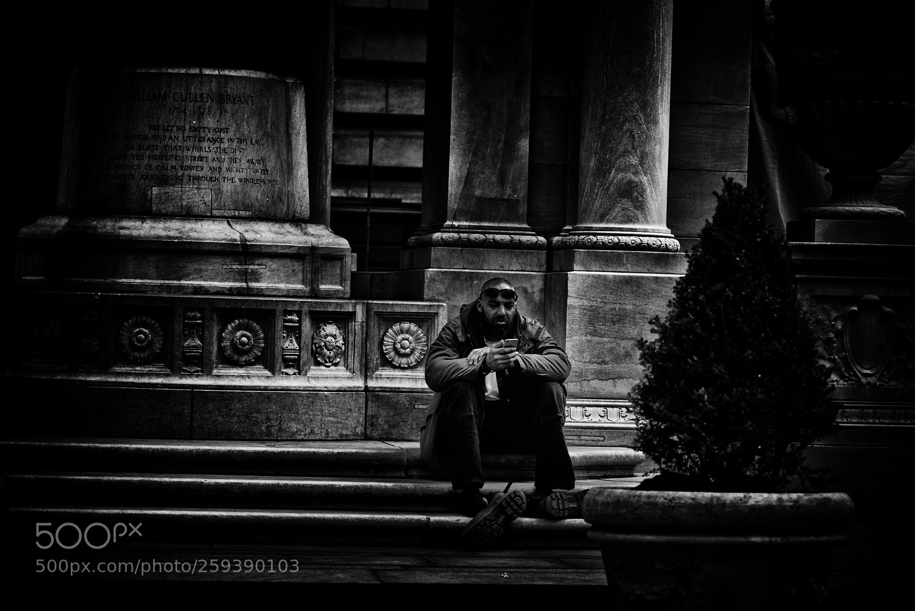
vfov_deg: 11.4
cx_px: 458
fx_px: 3052
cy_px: 306
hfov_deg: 17.1
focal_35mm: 120
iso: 64
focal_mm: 120
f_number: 4
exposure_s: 1/100
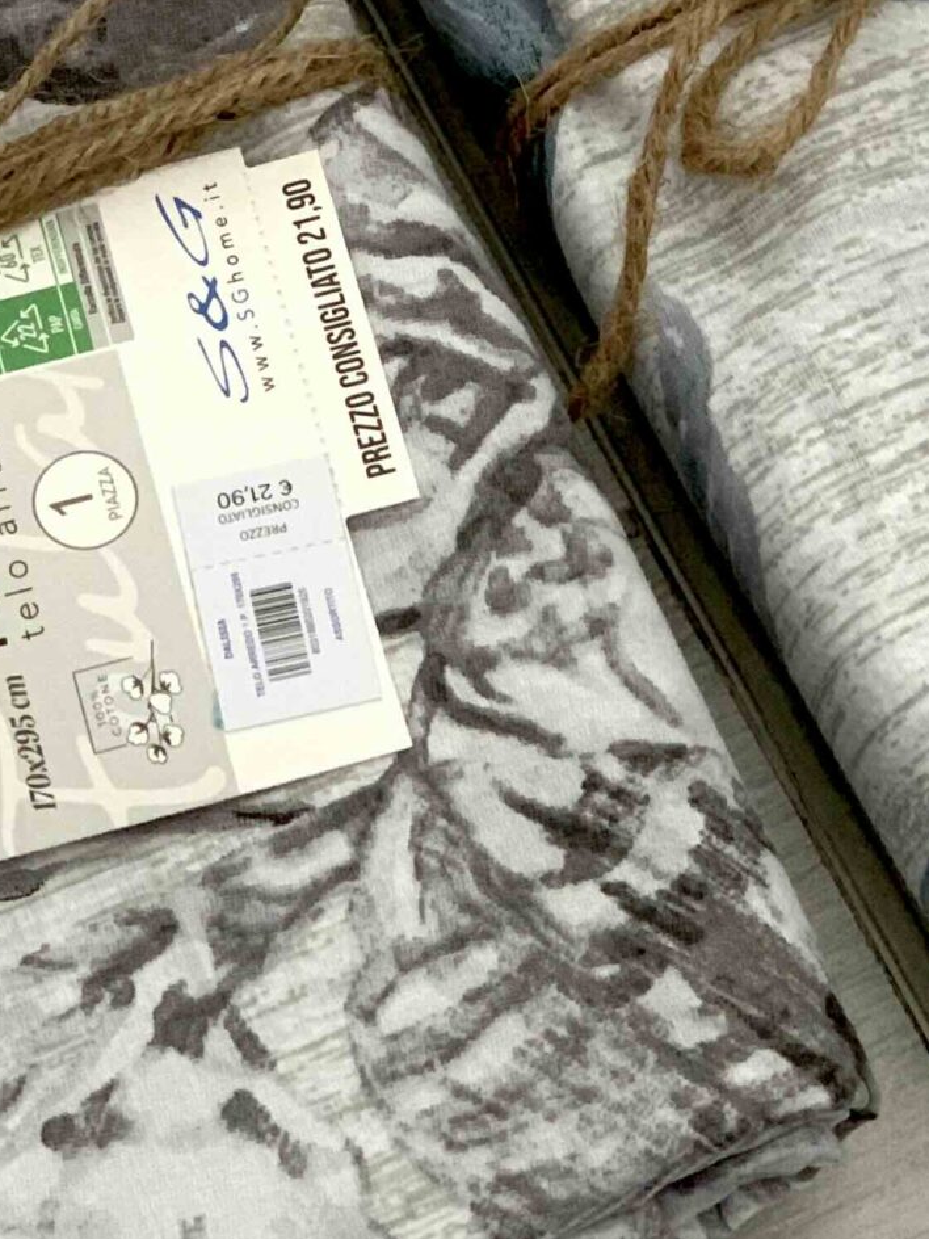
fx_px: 5045
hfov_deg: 10.5
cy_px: 312
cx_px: 485
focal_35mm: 141
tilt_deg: -71.4
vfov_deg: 13.9
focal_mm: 6
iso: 160
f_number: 2.4
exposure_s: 1/60
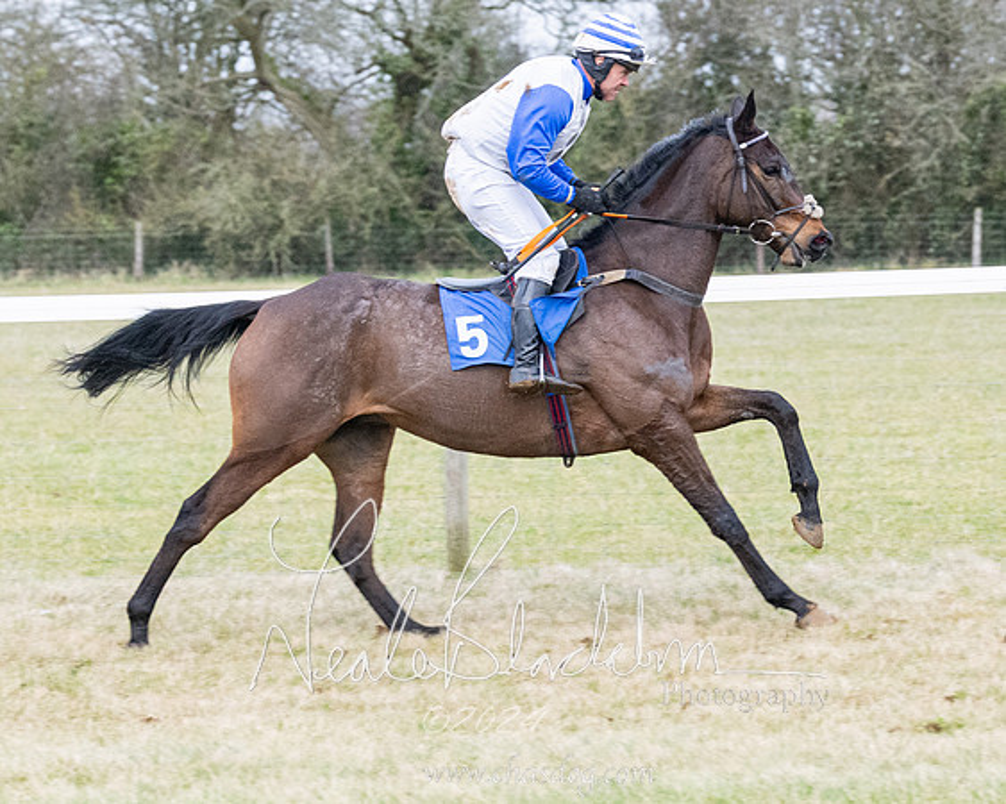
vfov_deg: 7.0
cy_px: 543
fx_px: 6525
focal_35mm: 219
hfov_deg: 8.8
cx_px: 355
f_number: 4
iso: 1600
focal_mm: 95
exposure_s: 1/1000
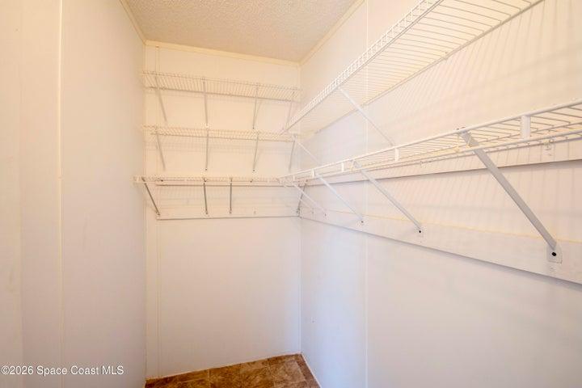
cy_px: 194
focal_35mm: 15
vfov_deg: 77.3
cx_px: 291
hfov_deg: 100.4
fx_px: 242
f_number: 6.3
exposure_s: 1/20
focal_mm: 10
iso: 320
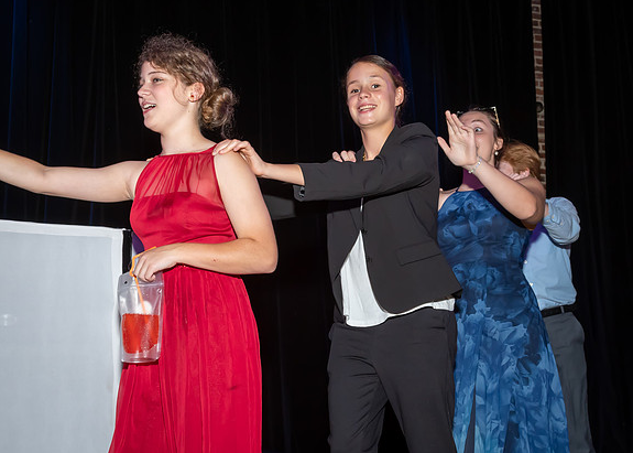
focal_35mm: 48
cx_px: 277
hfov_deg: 40.2
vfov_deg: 29.2
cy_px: 292
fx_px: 863
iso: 640
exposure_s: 1/250
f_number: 6.3
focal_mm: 19
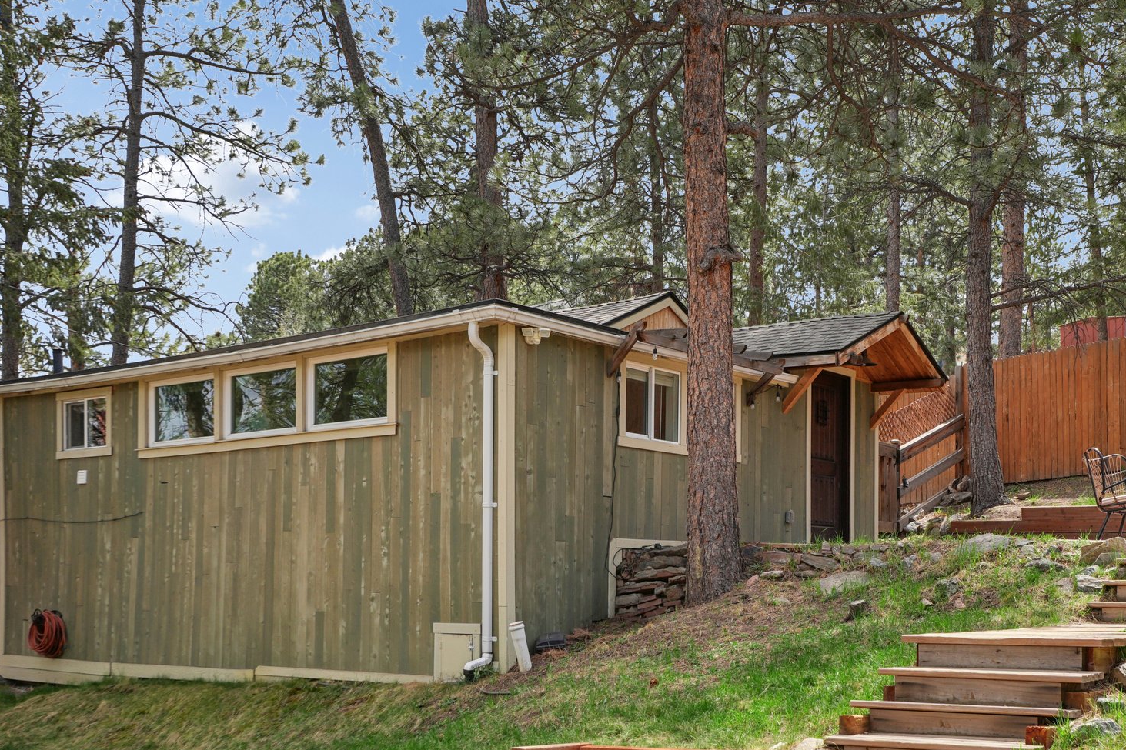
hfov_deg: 46.0
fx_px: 1313
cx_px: 712
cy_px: 499
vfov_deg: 31.6
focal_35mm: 42
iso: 100
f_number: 8
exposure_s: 1/125
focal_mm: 20
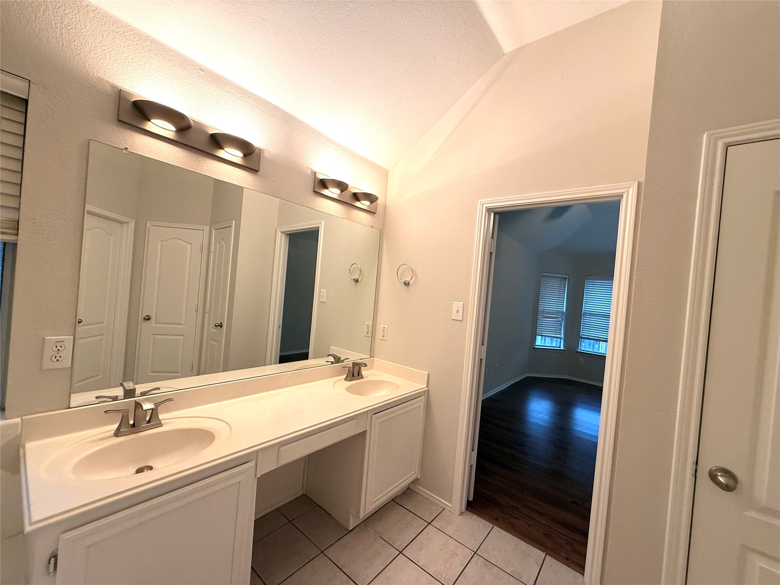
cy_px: 292
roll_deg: -4.8
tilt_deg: -0.4
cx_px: 390
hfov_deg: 102.1
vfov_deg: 85.7
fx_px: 315
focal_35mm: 14
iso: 200
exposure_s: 1/60
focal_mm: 2.22
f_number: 2.2
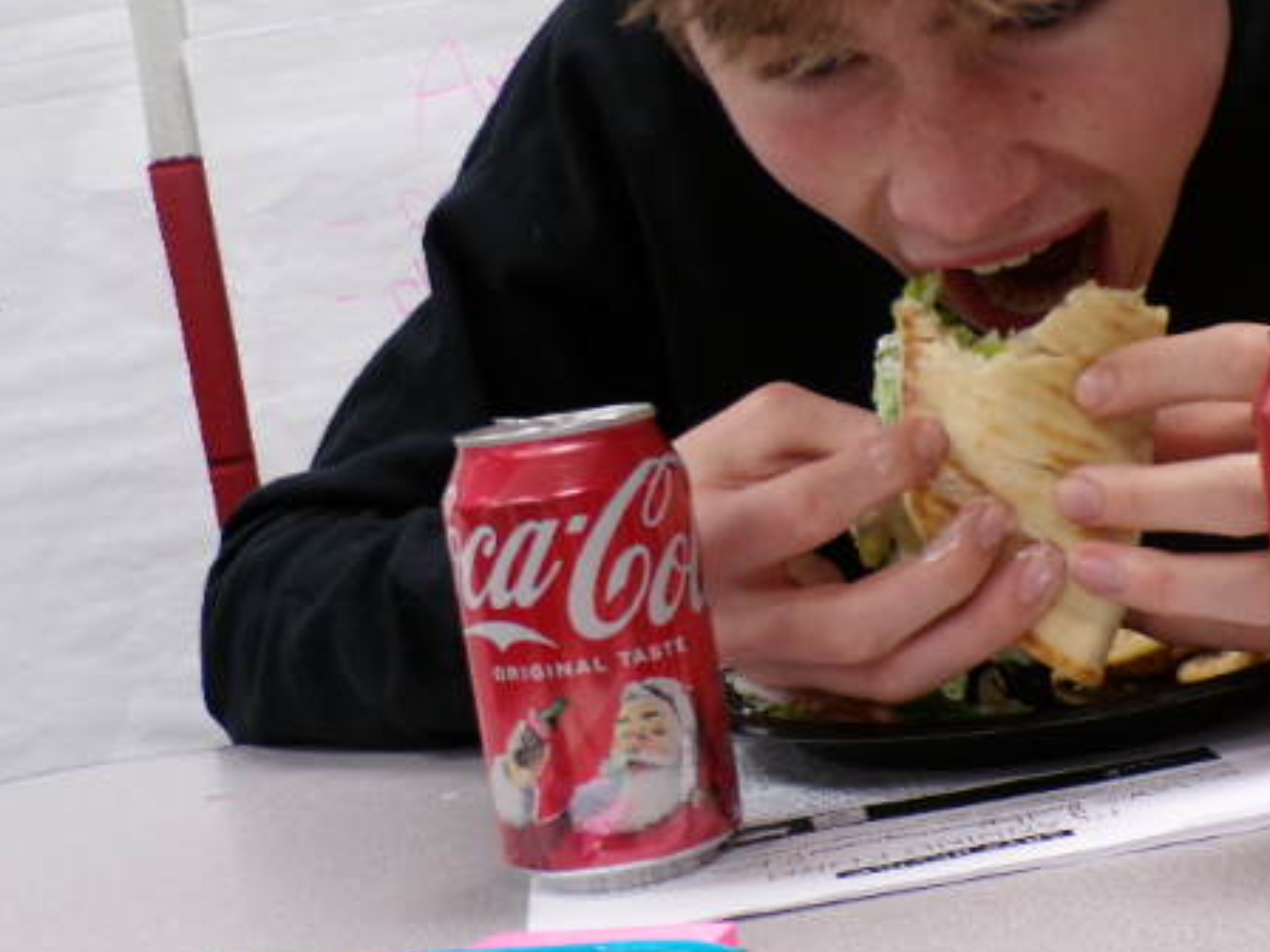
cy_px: 493
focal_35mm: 60
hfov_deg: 31.8
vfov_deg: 24.4
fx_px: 2201
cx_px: 882
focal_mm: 7.6
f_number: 3.4
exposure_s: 1/28
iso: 200
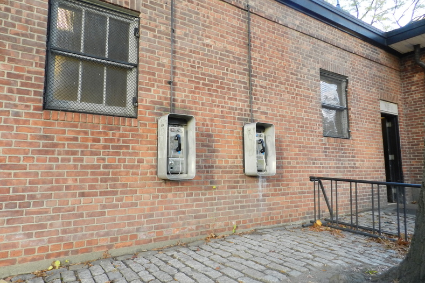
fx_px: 283
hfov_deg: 73.7
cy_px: 137
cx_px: 212
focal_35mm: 24
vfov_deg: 53.1
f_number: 3.4
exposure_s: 1/30
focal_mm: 4
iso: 320
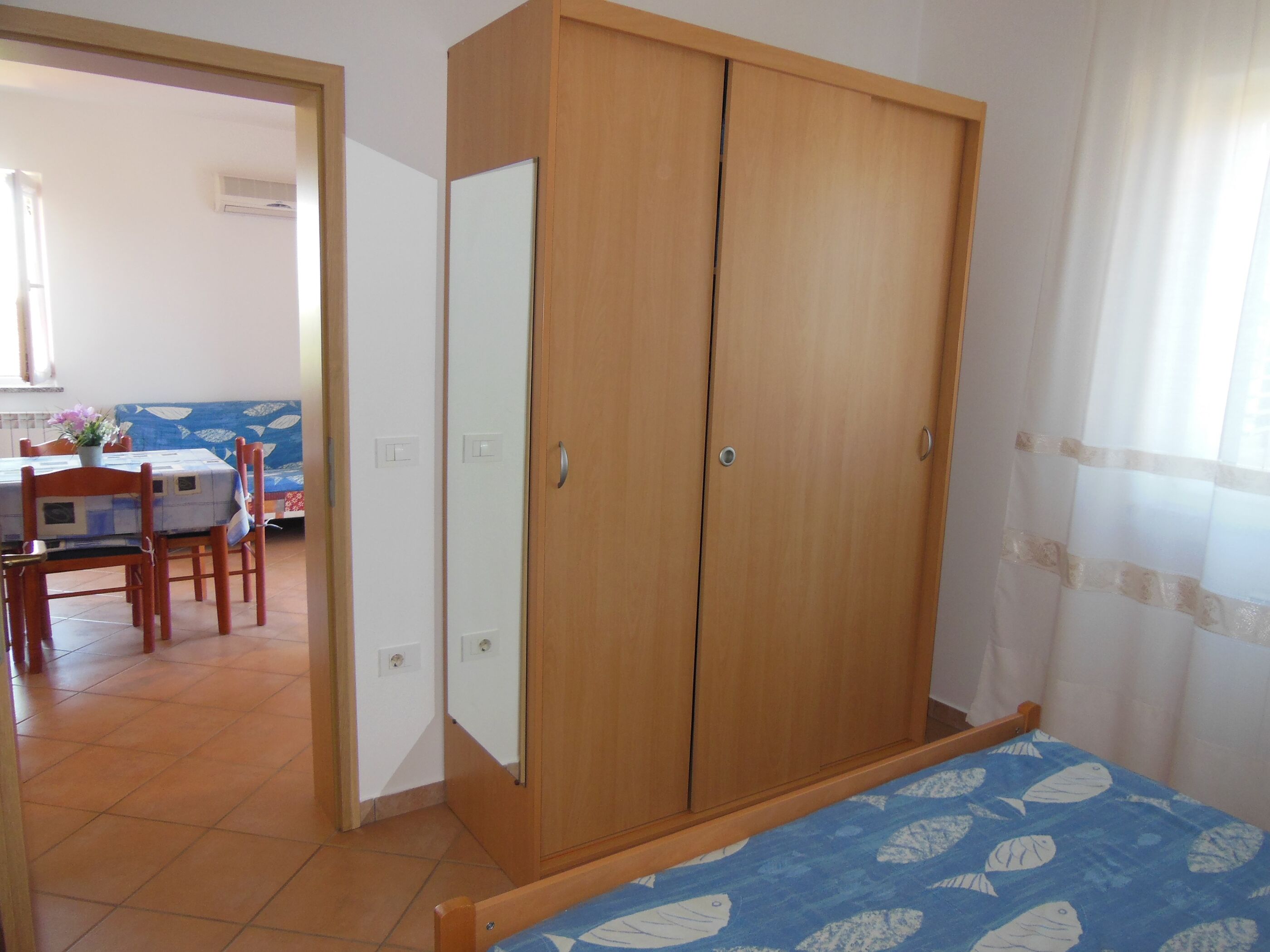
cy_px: 476
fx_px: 917
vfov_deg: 54.9
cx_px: 635
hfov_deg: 69.4
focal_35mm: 25
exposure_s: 1/25
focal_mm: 4.5
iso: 200
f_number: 3.5
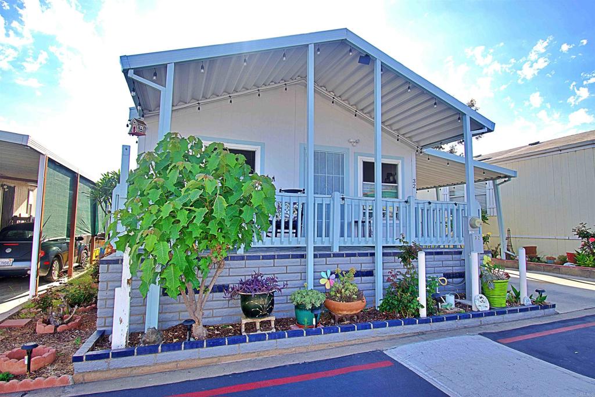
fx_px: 322
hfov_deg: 85.4
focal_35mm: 20
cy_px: 198
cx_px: 298
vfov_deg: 63.2
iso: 100
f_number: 6.3
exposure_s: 1/200
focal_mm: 13
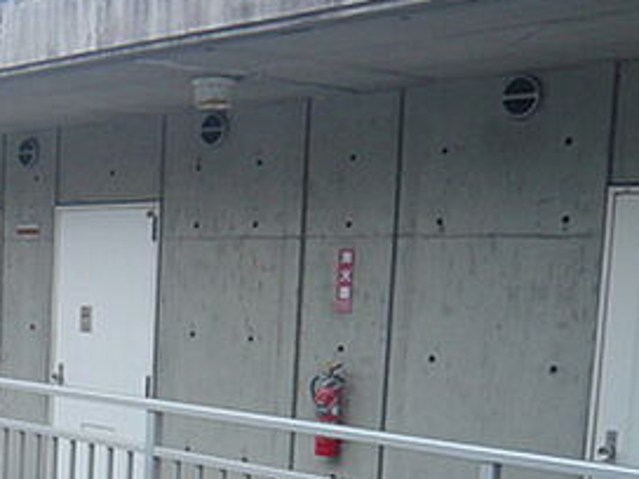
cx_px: -23
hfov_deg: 27.4
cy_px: 453
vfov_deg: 21.6
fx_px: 1218
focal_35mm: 66
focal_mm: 4.6
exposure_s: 1/80
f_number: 2.8
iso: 100
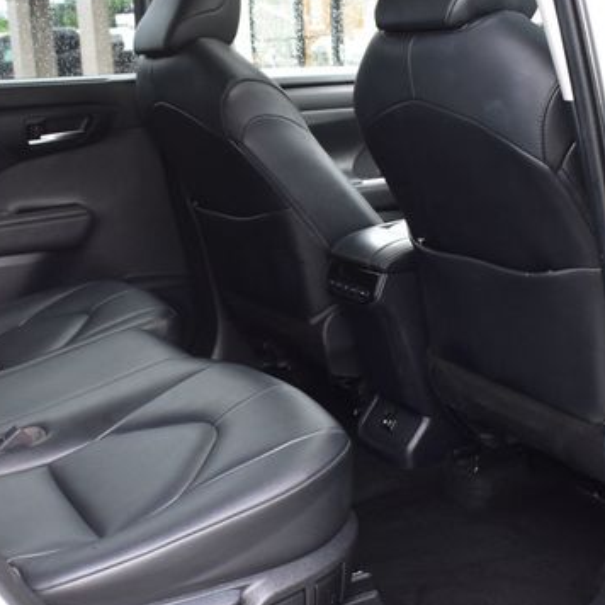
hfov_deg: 31.1
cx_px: 304
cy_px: 353
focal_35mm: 55
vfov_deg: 31.0
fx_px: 1088
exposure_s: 1/15
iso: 1400
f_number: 6.3
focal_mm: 24
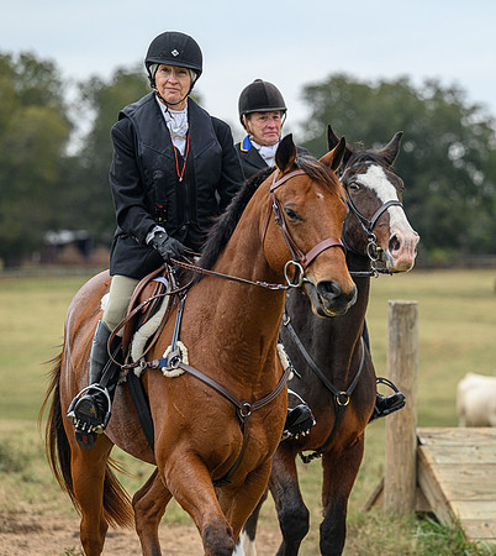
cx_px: 320
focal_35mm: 188
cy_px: 278
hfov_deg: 8.8
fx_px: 3240
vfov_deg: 9.8
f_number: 3.5
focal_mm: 140
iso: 500
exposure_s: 1/800
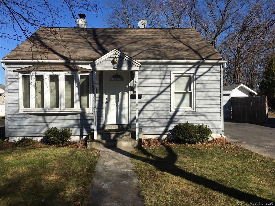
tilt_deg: +0.1
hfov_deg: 61.7
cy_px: 103
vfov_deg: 48.2
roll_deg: +0.6
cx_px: 138
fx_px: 230
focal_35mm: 29
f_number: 2.2
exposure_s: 1/2079
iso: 25
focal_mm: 4.15
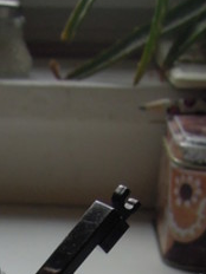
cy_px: 443
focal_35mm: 93
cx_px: -18
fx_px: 738
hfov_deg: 15.5
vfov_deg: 18.1
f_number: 2.8
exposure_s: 1/500
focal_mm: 4.3
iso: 160
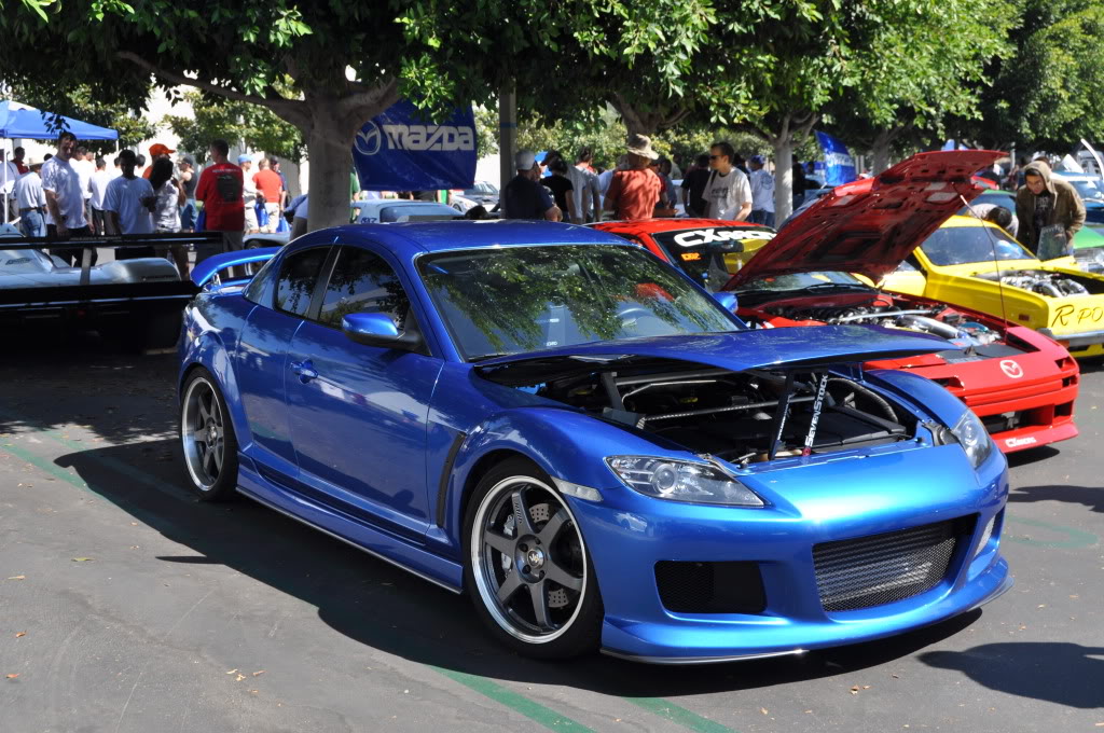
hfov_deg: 41.2
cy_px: 366
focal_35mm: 48
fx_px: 1470
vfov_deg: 28.0
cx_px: 552
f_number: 9
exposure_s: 1/320
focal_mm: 32
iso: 200
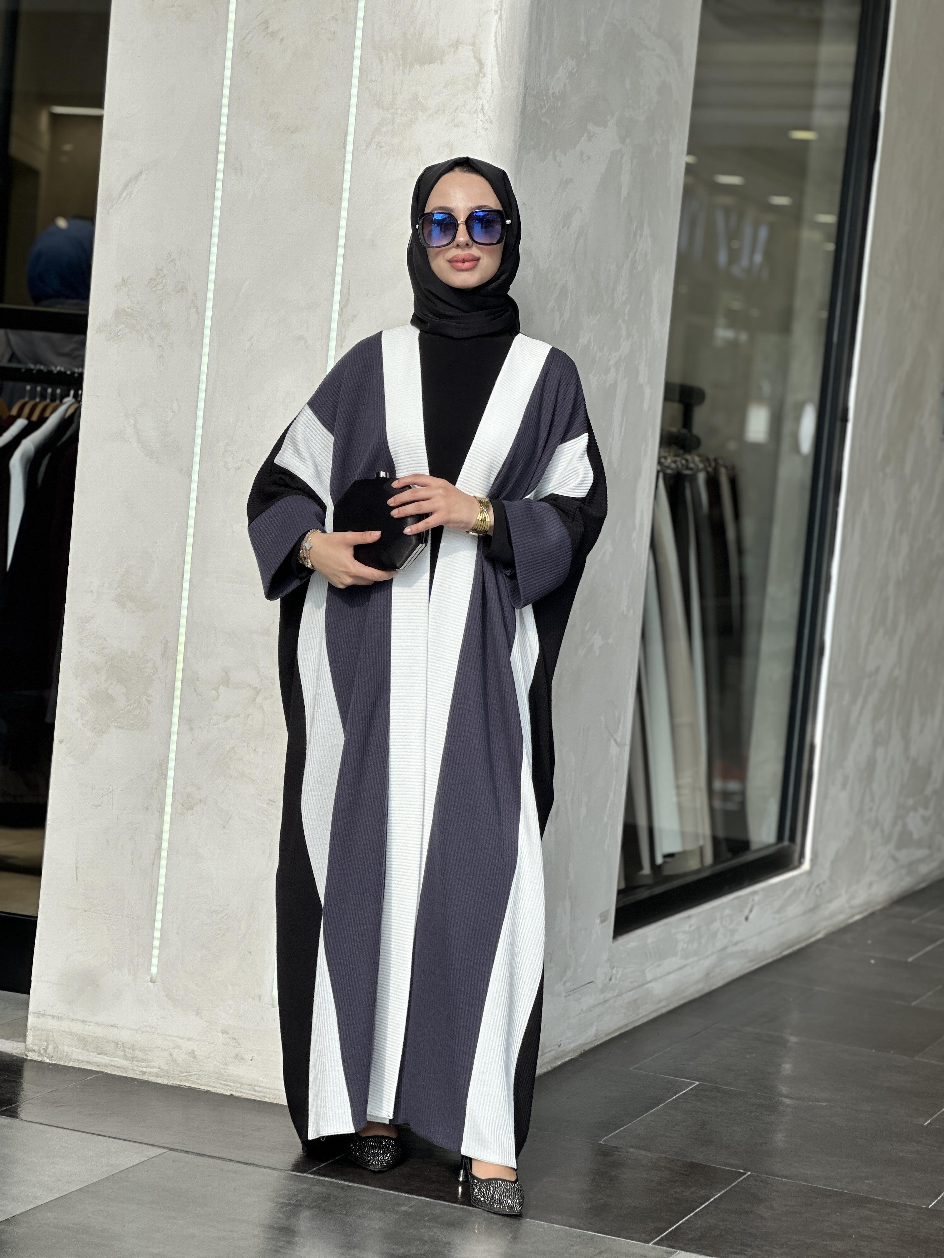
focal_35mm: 77
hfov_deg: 19.1
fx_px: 2800
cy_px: 629
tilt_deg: -1.4
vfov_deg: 25.3
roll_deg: -5.4
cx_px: 472
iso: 32
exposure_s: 1/398
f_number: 2.8
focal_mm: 9
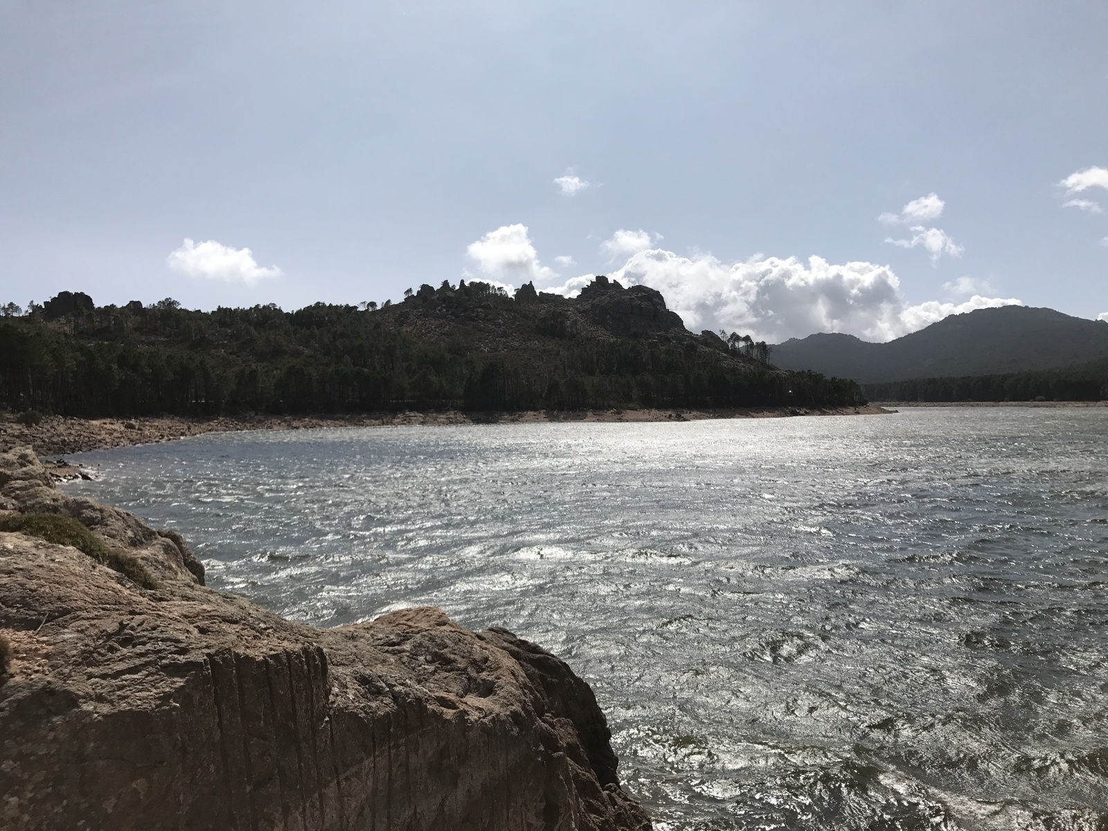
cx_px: 554
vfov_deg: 49.7
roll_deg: +0.6
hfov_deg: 63.4
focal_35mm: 28
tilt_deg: -0.7
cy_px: 416
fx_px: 896
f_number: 1.8
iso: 25
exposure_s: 1/5988
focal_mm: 3.99
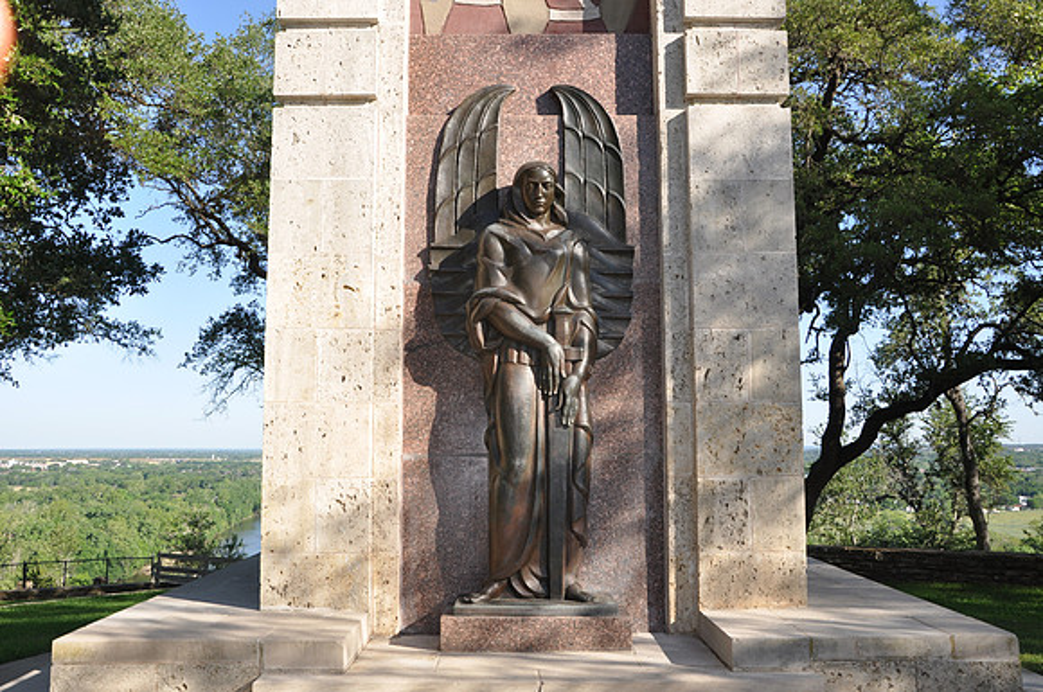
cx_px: 522
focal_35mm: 32
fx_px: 911
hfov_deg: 59.6
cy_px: 346
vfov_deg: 41.6
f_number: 7.1
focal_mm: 21
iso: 200
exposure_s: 1/200
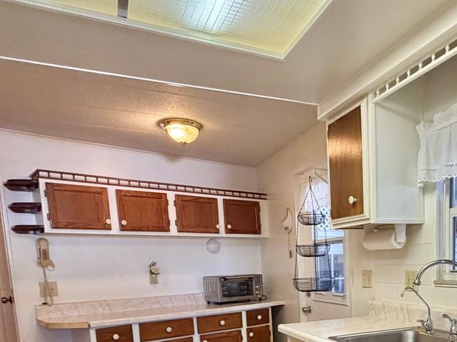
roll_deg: +1.3
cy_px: 313
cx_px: 349
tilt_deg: -7.5
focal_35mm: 32
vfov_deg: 40.5
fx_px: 422
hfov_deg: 53.9
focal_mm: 2.22
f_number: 2.2
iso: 320
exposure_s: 1/120
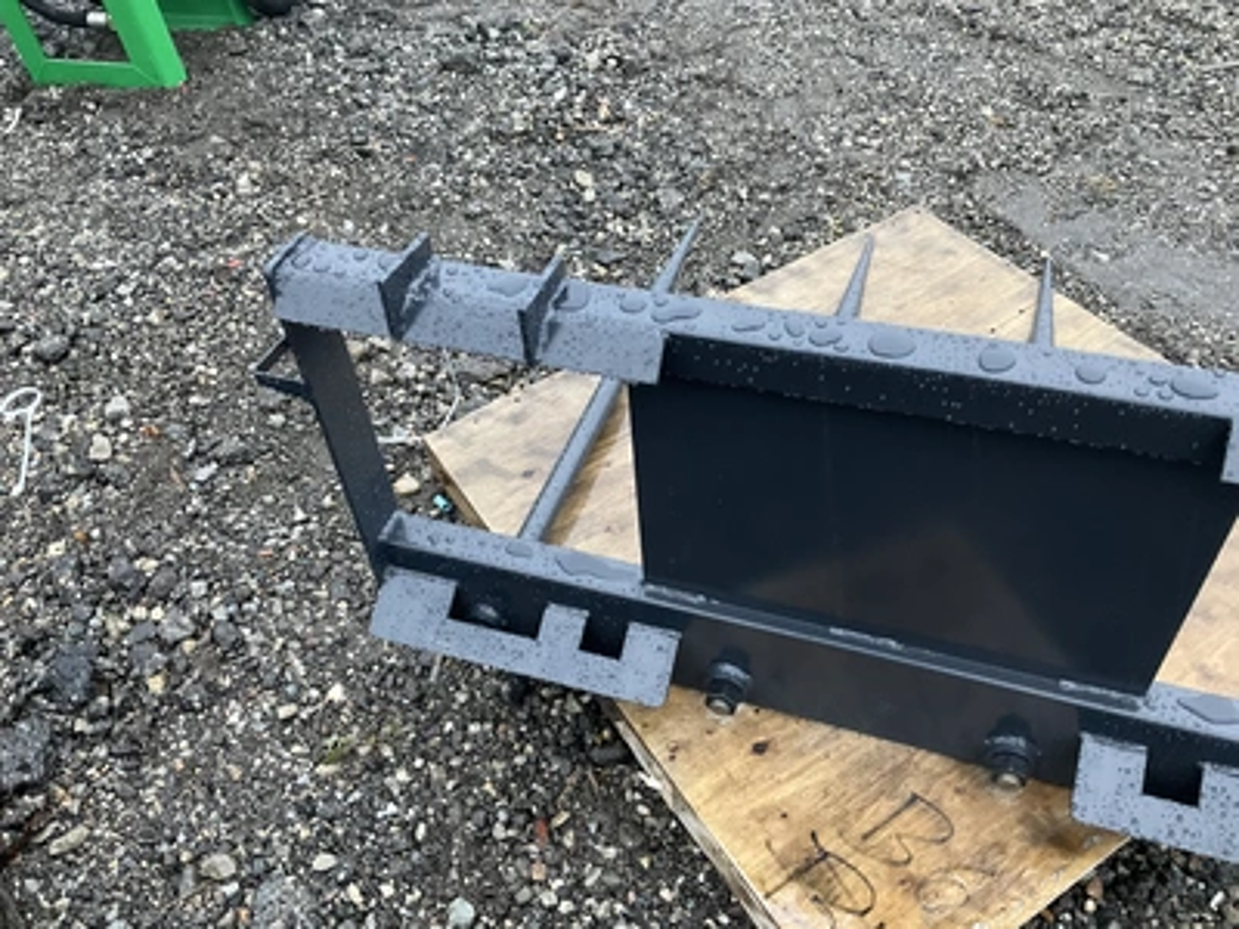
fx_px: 1038
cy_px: 464
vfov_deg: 48.2
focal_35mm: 29
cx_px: 620
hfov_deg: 61.7
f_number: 1.8
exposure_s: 1/51
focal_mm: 3
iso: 320
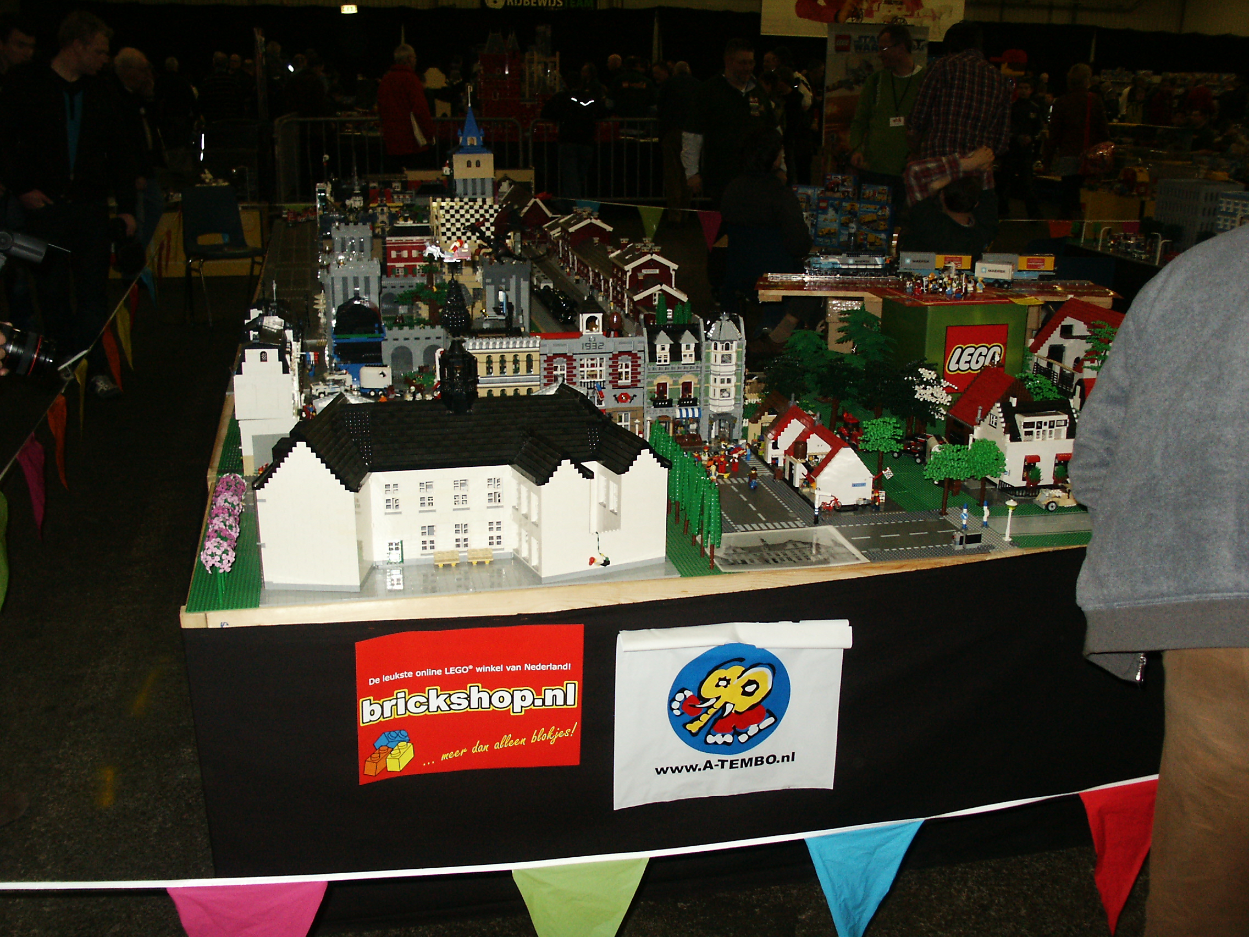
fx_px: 1263
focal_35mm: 35
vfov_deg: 40.7
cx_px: 624
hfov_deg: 52.6
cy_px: 468
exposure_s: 1/45
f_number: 3
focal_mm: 7.18
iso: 200
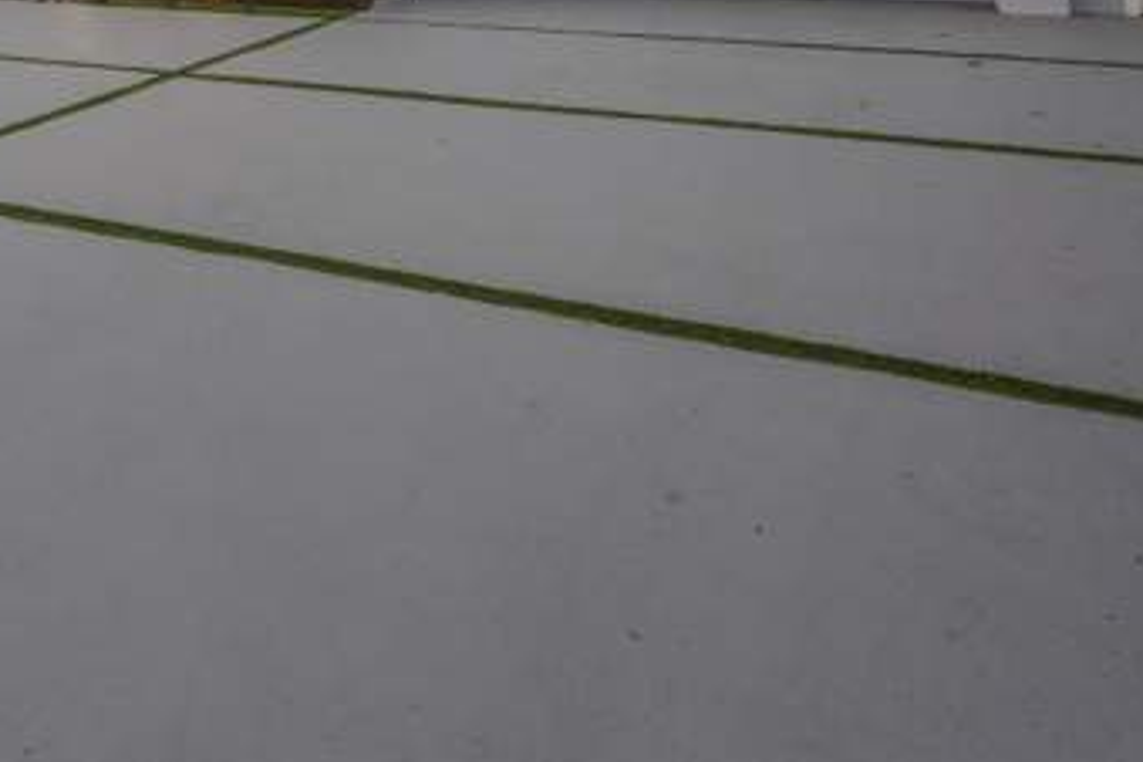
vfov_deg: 34.1
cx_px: 239
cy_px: -96
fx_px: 1048
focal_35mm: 33
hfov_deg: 53.6
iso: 500
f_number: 8
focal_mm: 14
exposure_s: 1/2
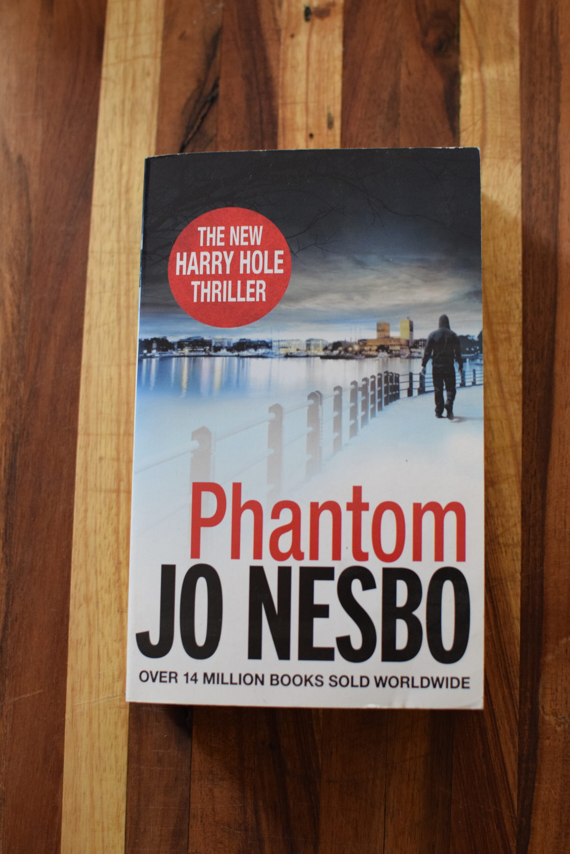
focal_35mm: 52
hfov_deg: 25.8
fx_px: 1247
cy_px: 427
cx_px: 285
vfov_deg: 37.8
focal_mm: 35
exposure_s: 1/125
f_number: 4
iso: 1800
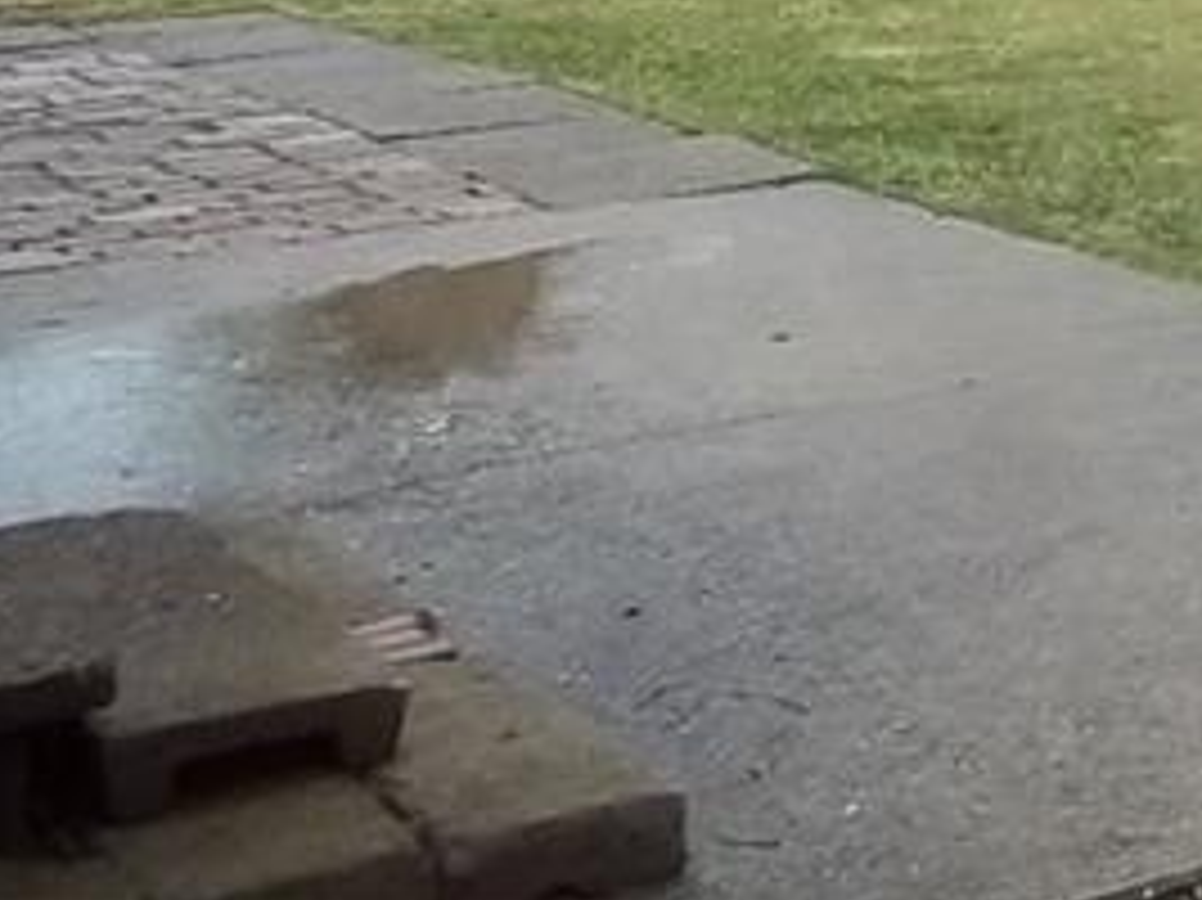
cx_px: 1747
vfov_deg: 14.4
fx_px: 3332
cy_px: -432
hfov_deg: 18.4
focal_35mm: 96
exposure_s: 1/250
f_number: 2.9
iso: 80
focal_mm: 5.7
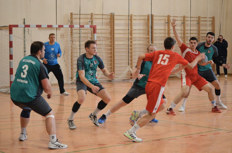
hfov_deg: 24.7
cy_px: 76
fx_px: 531
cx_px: 116
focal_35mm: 82
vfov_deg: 16.5
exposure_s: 1/250
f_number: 4
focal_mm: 55
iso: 1600
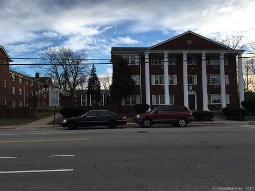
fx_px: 221
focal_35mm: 30
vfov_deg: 46.8
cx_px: 124
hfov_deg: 59.9
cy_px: 93
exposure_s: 1/884
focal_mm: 4.15
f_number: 2.2
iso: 25
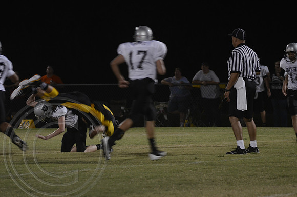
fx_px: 2470
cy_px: 98
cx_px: 148
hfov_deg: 6.9
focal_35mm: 300
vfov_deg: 4.6
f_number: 5.6
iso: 1600
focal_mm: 200
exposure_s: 1/100
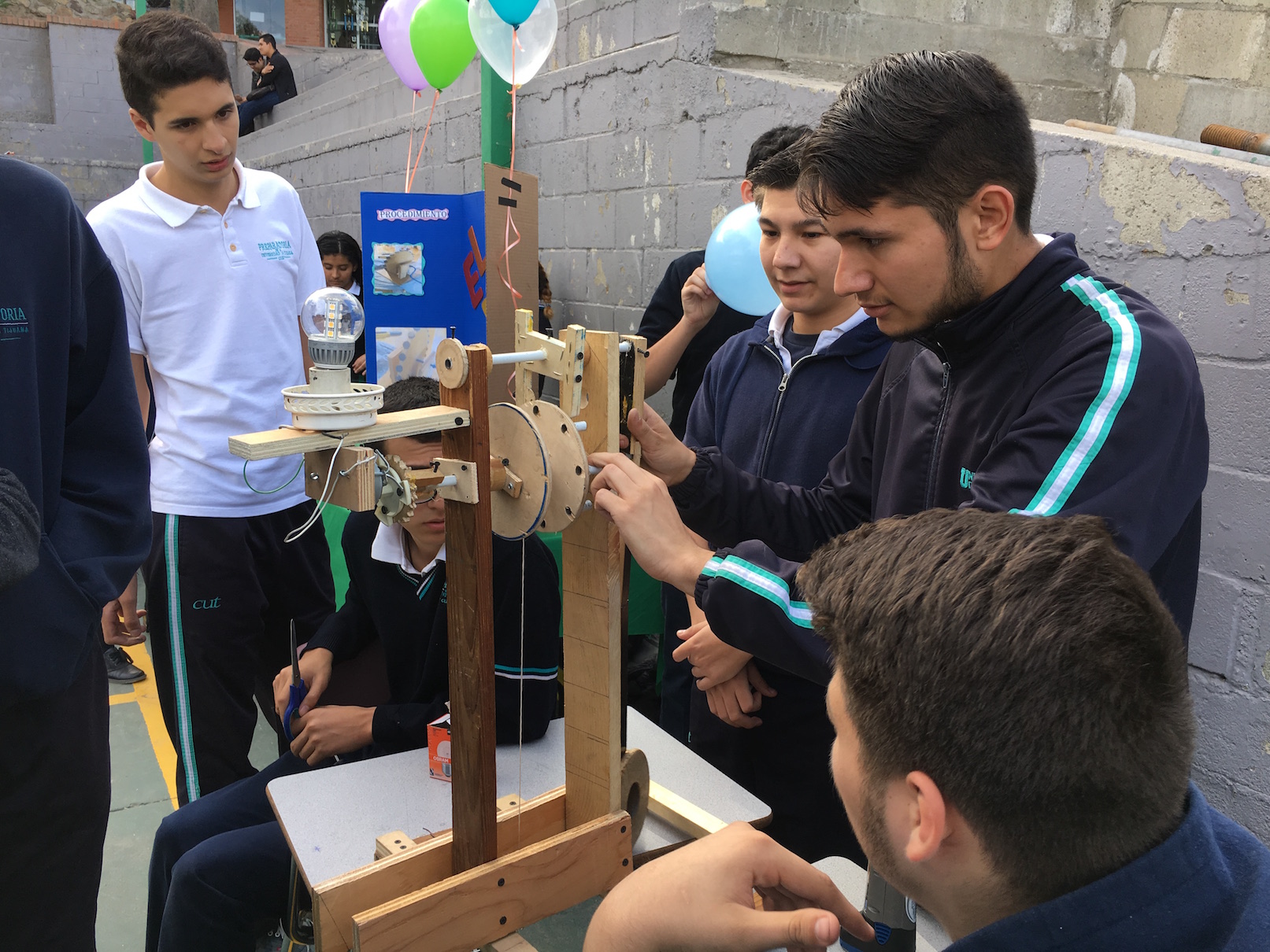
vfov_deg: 48.2
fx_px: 1064
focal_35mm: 29
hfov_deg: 61.7
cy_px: 476
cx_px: 635
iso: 25
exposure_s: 1/202
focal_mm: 4.15
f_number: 2.2
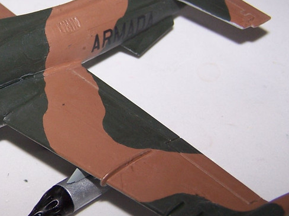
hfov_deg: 22.9
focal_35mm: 83
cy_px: 89
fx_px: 692
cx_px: 18
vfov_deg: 17.7
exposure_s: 1/60
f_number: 2.8
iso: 80
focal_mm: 6.3
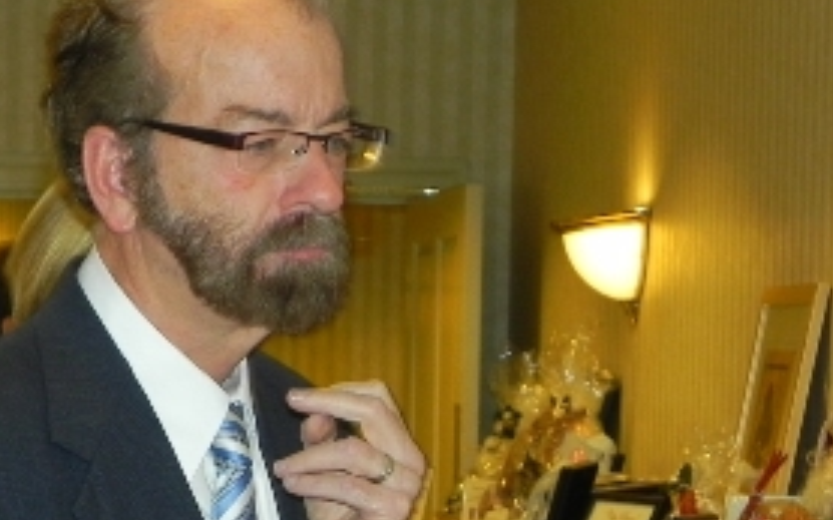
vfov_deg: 12.9
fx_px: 2292
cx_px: 346
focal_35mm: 101
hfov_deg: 20.6
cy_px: 349
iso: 200
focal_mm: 11.8
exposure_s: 1/30
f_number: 3.5
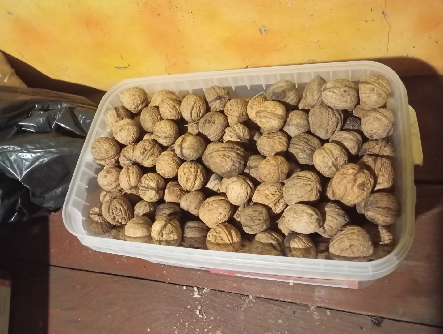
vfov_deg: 49.8
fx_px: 359
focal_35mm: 28
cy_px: 167
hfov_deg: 63.4
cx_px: 222
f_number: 1.8
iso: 8581
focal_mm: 4.27
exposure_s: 1/14.3
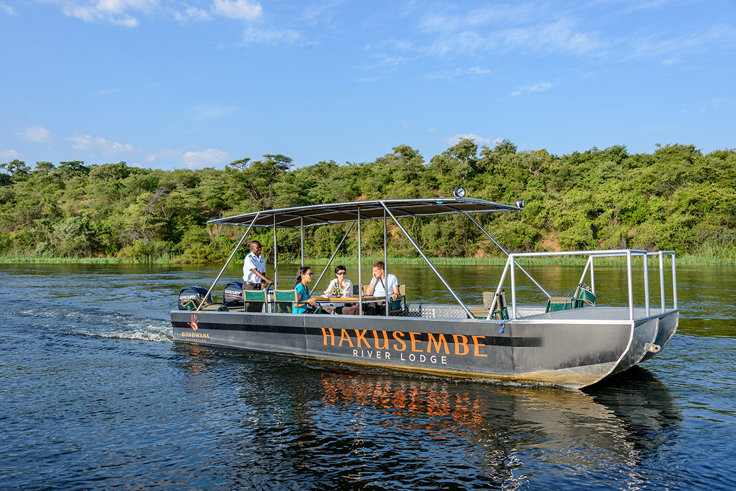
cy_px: 246
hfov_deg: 58.7
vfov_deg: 41.1
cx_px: 368
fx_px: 654
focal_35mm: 32
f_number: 8
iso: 320
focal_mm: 32
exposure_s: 1/500
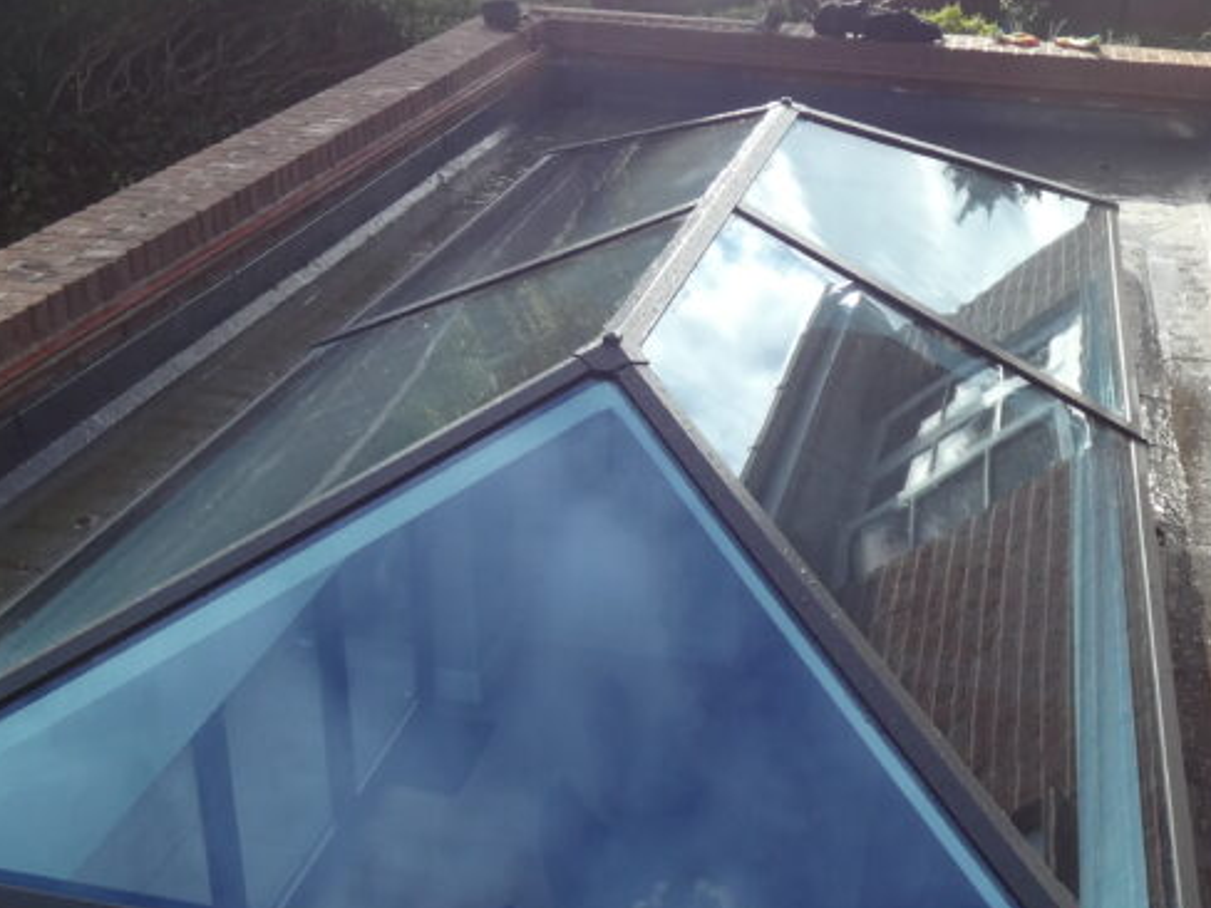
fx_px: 1469
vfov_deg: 34.3
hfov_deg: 44.5
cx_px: 742
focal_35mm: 42
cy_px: 429
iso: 80
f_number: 2.8
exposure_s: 1/800
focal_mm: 3.6
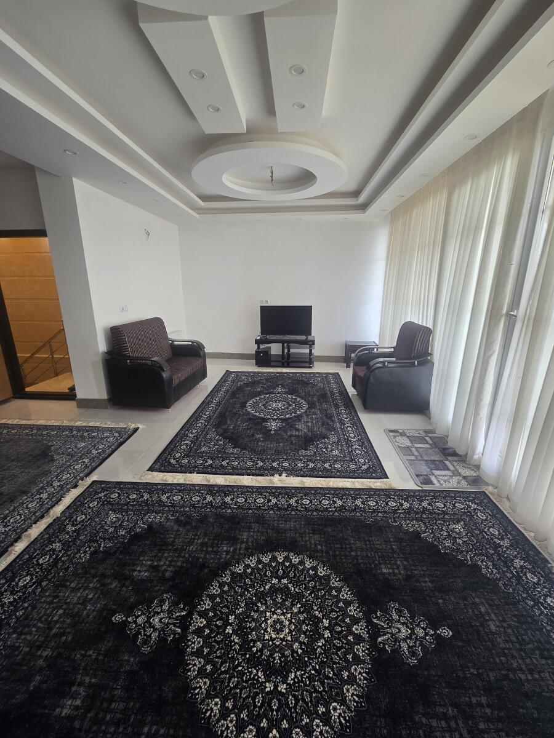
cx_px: 277
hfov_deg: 89.9
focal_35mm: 13
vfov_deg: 106.2
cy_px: 369
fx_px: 277
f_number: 2.2
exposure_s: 1/50
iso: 100
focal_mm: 2.2
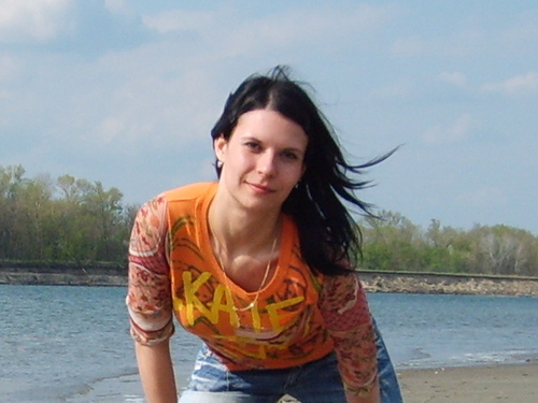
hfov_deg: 52.6
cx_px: 269
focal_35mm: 35
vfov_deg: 40.7
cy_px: 202
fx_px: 544
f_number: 7.1
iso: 50
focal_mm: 5.8
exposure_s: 1/250
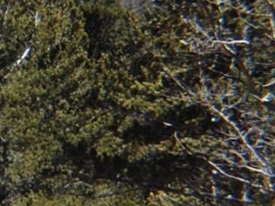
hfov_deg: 8.3
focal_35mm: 234
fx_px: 1859
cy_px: 114
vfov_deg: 6.4
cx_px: -104
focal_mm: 32
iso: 100
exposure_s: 1/200
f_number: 7.1
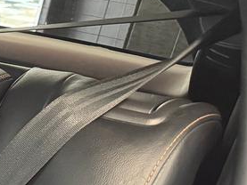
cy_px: 374
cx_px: -313
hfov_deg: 13.7
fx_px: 792
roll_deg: -2.8
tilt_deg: -32.4
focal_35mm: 111
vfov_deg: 11.9
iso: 1000
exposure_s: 1/30
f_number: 1.78
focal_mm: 6.76
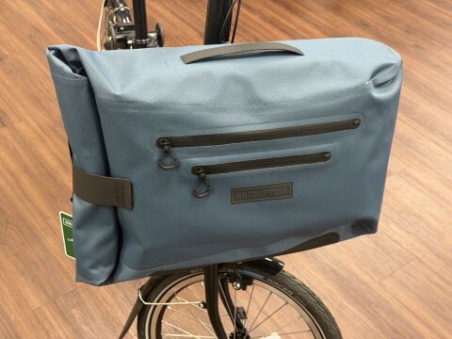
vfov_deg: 30.3
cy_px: 170
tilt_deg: -40.7
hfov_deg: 39.7
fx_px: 627
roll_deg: -3.9
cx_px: 226
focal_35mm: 48
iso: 200
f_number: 1.78
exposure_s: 1/50
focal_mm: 6.76
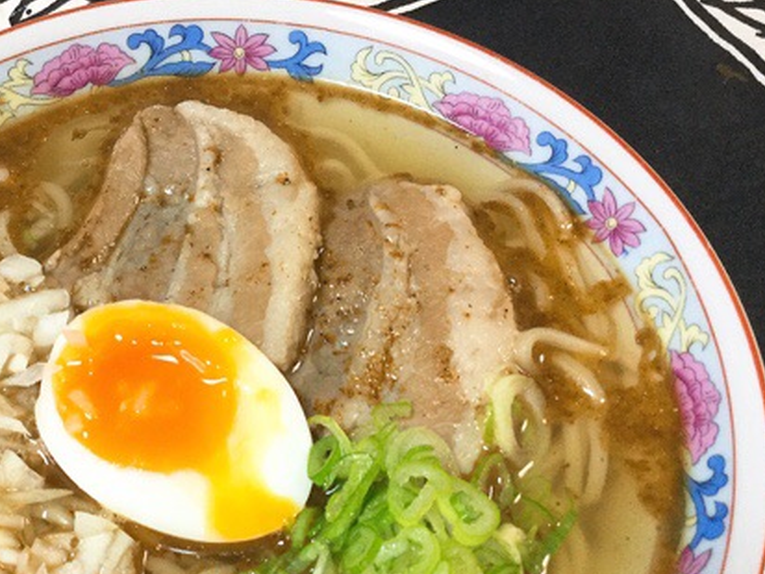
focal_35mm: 48
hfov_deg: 39.0
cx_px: 230
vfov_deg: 29.7
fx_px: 1061
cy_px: 439
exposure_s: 1/30
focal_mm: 3.3
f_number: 2.4
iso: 100
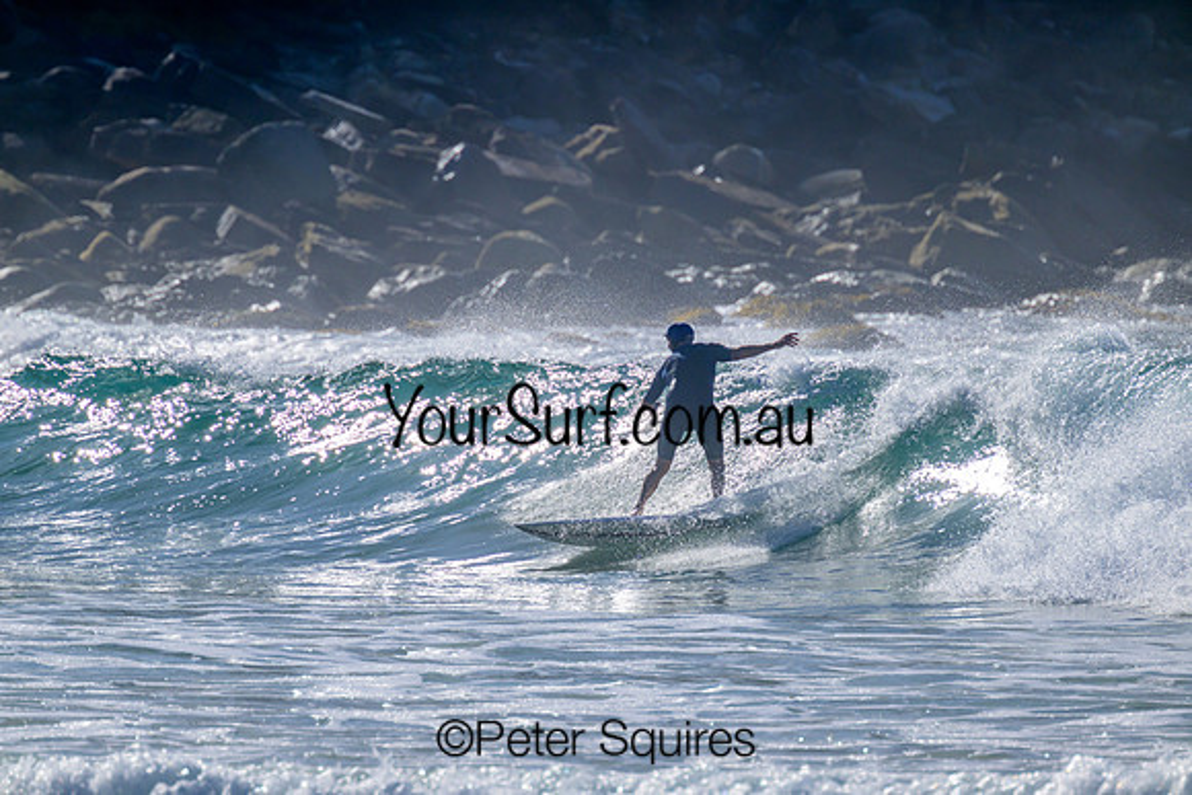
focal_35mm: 800
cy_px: 398
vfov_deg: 1.7
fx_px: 26494
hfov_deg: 2.6
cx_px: 596
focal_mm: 800
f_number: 11
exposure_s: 1/2000
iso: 450
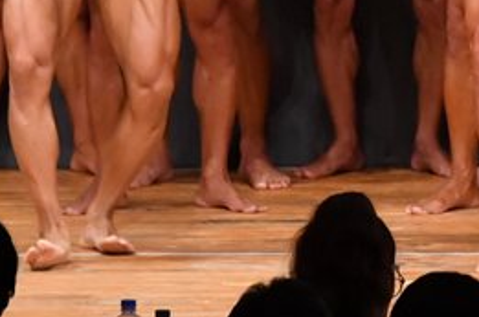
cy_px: -136
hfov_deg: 2.9
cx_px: 550
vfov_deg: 1.9
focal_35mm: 714
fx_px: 9483
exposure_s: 1/400
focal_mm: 160
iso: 8000
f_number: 5.6
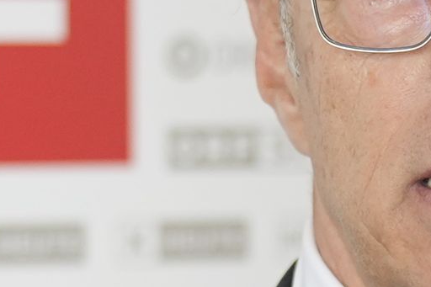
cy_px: 557
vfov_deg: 3.5
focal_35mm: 391
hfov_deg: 5.3
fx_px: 4679
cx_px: 316
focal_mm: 50
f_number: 2.2
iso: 800
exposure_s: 1/500
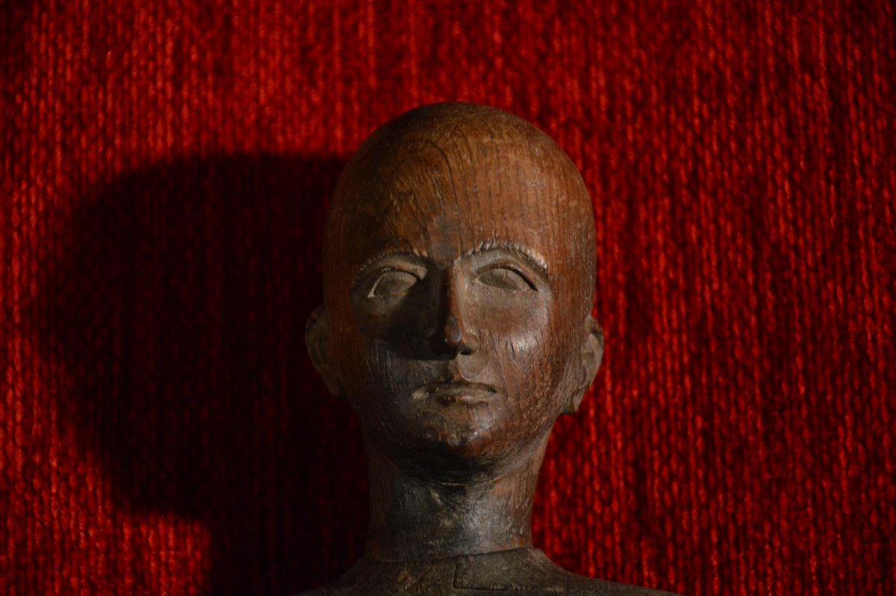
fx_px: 3917
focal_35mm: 158
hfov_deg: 13.1
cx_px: 448
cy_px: 298
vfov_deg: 8.7
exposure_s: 1/30
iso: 800
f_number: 5.6
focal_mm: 105
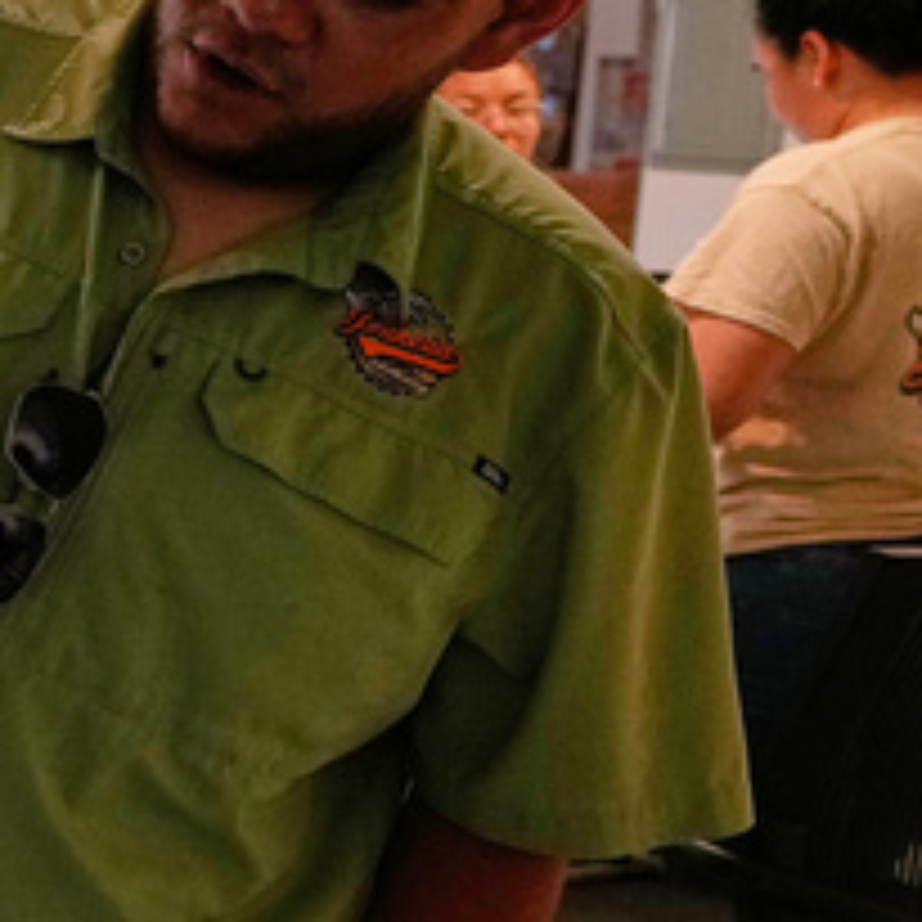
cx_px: -873
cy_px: 445
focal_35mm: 68
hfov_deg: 18.1
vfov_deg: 25.4
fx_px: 2049
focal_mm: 16
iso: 1250
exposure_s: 1/250
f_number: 2.8
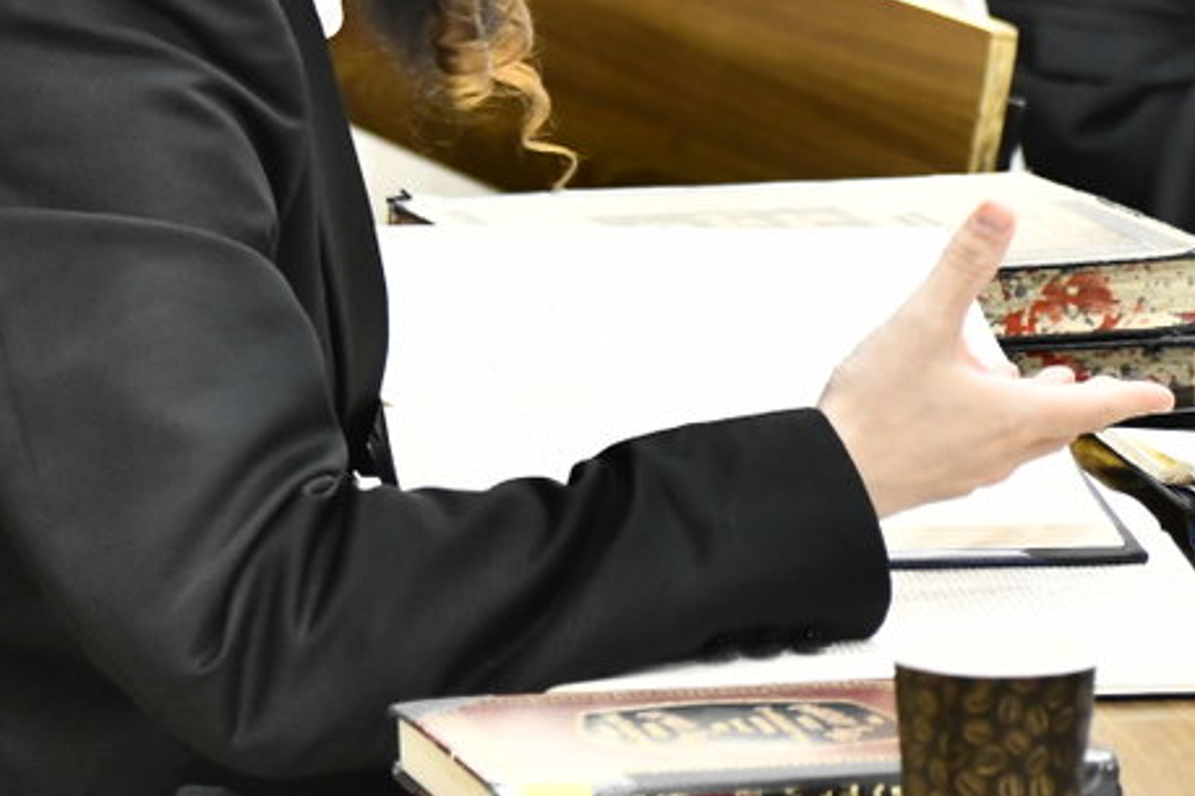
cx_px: 1375
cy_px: -4
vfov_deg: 5.0
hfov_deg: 7.4
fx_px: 9125
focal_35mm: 275
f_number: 5.3
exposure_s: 1/160
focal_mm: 90
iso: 2500
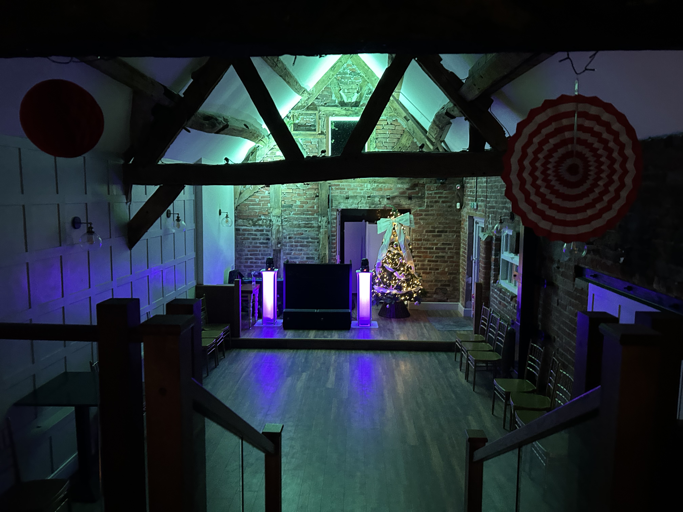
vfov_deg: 53.1
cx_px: 342
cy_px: 256
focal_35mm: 26
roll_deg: +0.3
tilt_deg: -5.1
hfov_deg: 67.3
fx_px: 513
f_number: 1.5
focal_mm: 5.7
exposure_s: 1/30
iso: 640
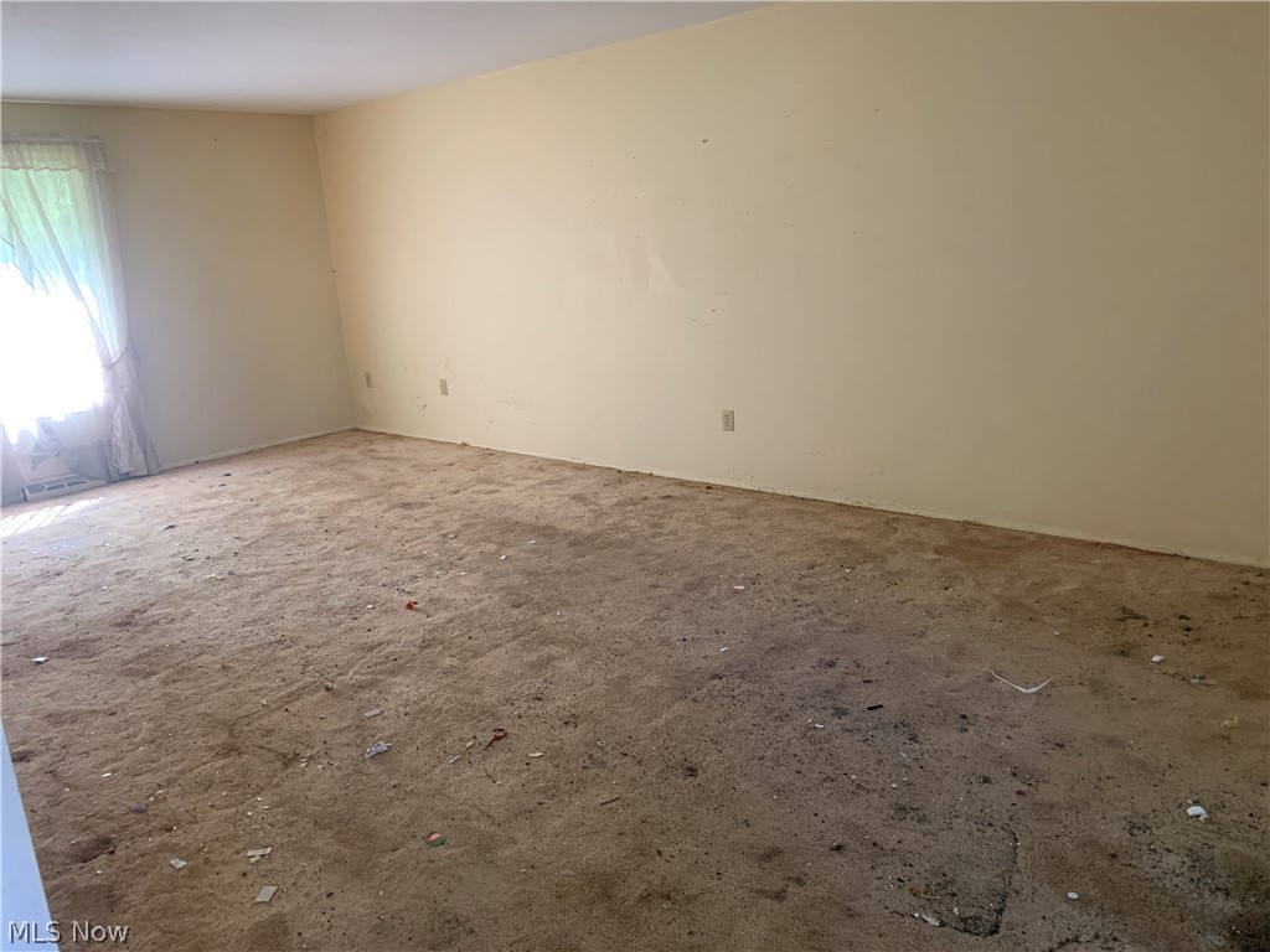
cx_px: 635
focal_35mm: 26
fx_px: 954
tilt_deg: -14.3
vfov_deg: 53.1
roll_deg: +3.3
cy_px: 476
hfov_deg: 67.3
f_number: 1.8
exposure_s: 1/60
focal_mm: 4.25
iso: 200
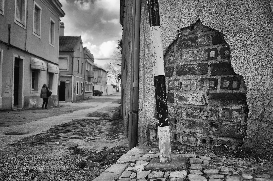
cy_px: 90
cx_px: 136
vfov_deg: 46.2
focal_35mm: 28
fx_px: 212
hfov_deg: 65.6
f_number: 4
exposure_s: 1/500
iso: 800
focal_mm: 18.3
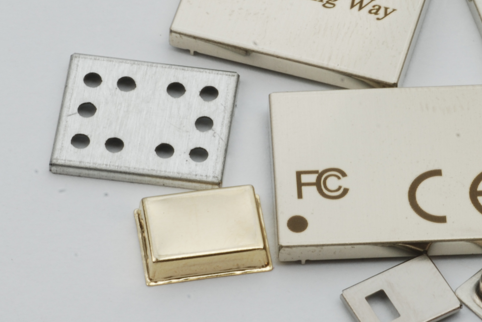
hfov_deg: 9.7
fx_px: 2841
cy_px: 136
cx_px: 372
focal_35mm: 212
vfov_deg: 6.5
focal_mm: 60
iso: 100
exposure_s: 1/2
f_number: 36
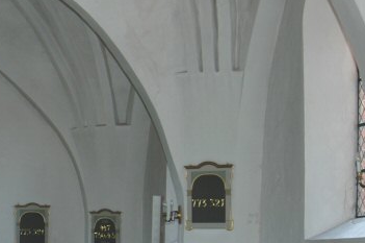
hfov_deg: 18.0
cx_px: -79
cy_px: 173
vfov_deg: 12.6
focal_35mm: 108
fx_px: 1093
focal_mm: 28
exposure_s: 1/60
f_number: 4
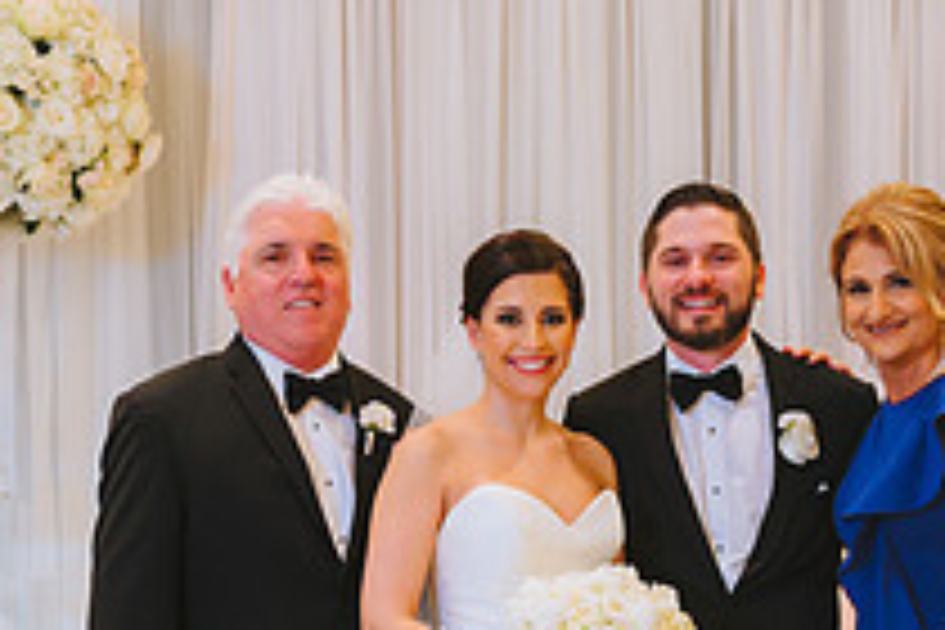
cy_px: 751
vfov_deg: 15.8
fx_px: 2179
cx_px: 555
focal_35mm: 83
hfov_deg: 24.4
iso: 2000
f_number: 4
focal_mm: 29
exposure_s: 1/200
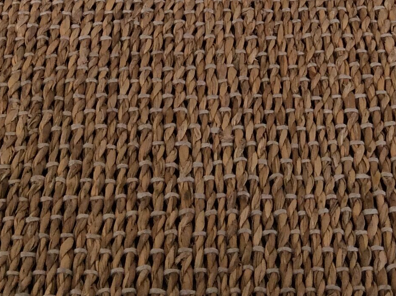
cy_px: -78
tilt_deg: -39.9
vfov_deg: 15.8
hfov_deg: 22.0
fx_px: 1017
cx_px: 207
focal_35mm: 89
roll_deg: +1.1
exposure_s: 1/100
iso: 64
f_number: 2.4
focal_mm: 3.3
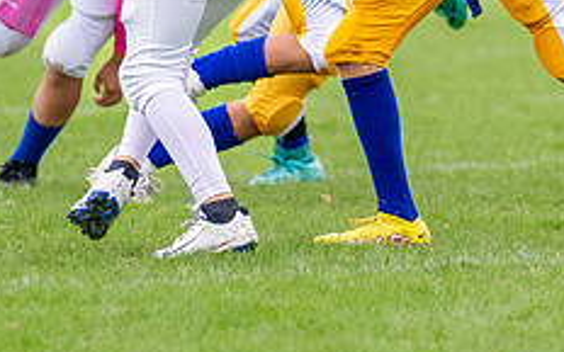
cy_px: -85
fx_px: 15386
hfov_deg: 2.1
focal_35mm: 1001
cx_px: 276
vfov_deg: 1.3
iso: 400
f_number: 2.8
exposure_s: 1/1600
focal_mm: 200
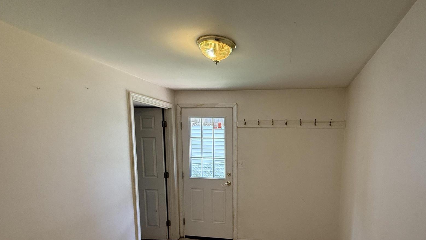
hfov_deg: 84.3
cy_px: 173
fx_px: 226
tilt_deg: -7.5
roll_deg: -1.5
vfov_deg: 53.9
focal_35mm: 20
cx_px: 275
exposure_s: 1/120
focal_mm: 2.22
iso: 320
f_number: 2.2
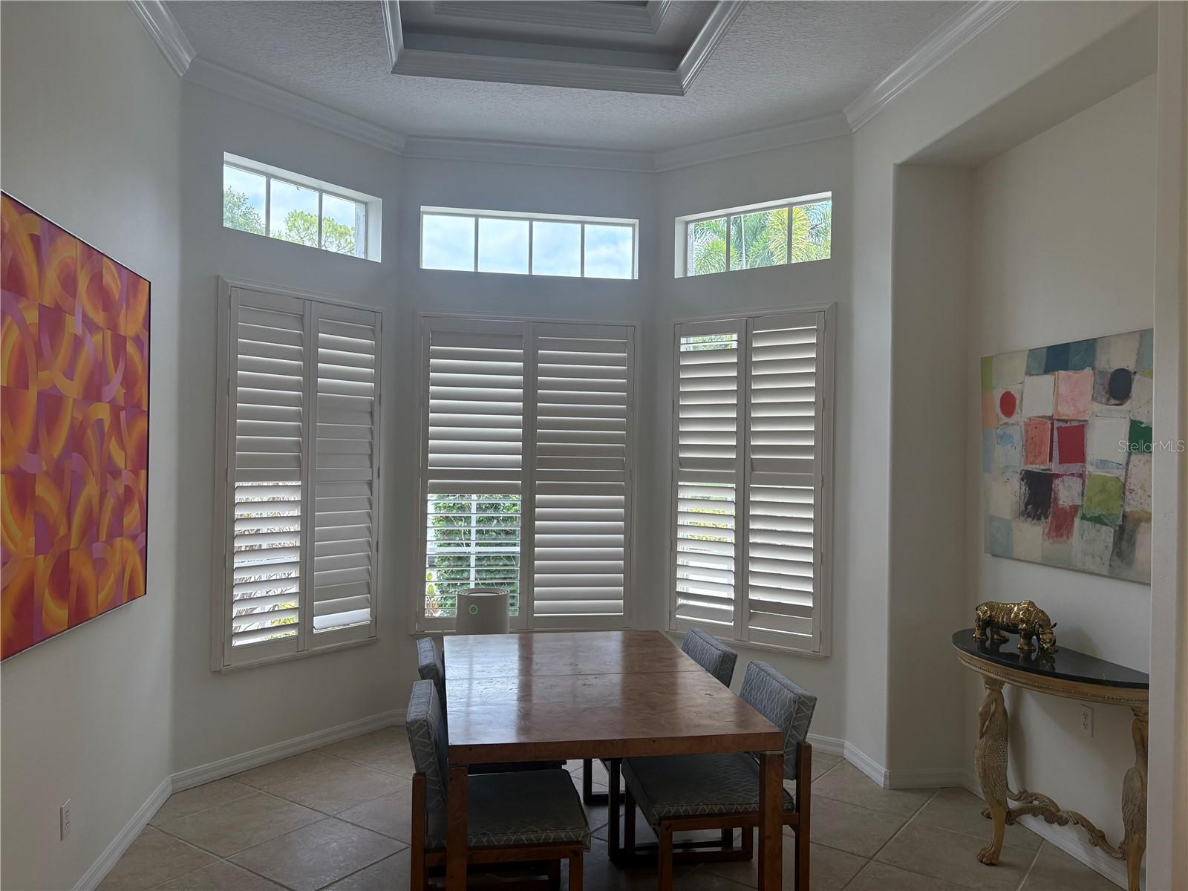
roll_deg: +0.0
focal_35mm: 26
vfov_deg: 53.1
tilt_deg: +0.1
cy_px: 446
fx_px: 892
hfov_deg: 67.3
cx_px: 594
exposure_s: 1/223
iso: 80
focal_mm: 5.96
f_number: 1.6
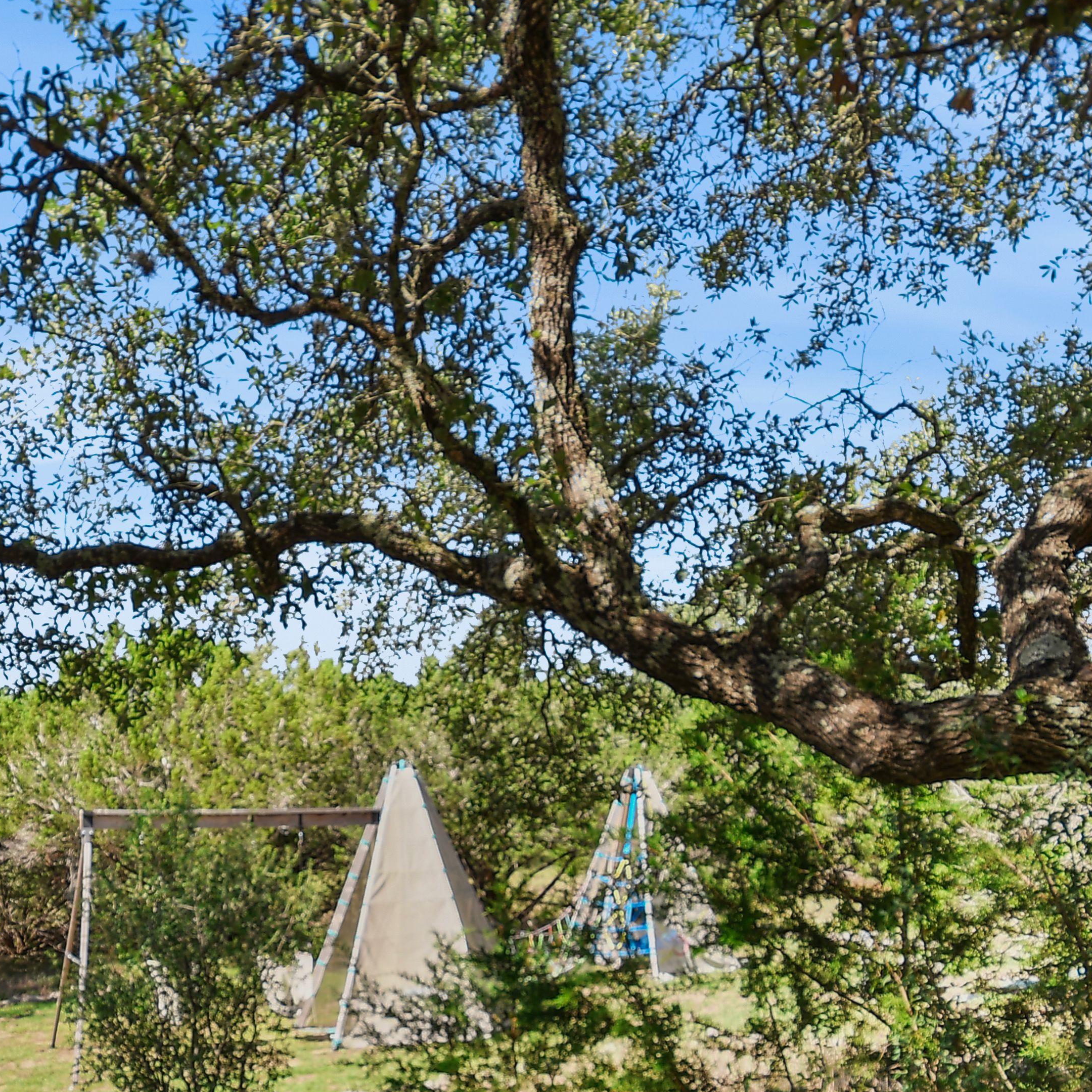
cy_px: 879
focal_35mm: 33
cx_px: 445
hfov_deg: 49.5
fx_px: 1178
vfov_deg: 47.0
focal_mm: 10
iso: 125
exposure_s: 1/40
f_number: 5.6
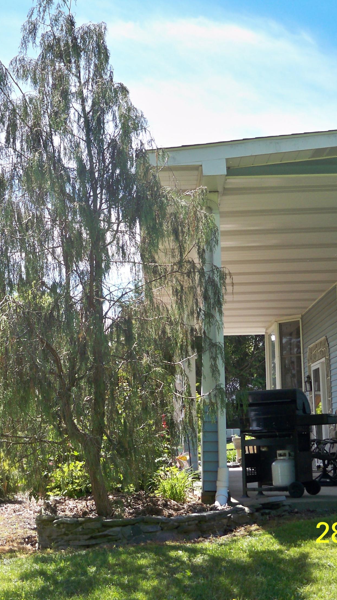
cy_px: 304
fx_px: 826
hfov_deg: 23.0
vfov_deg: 39.9
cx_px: 115
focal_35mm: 52
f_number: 3.1
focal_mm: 6.3
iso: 80
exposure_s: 1/320
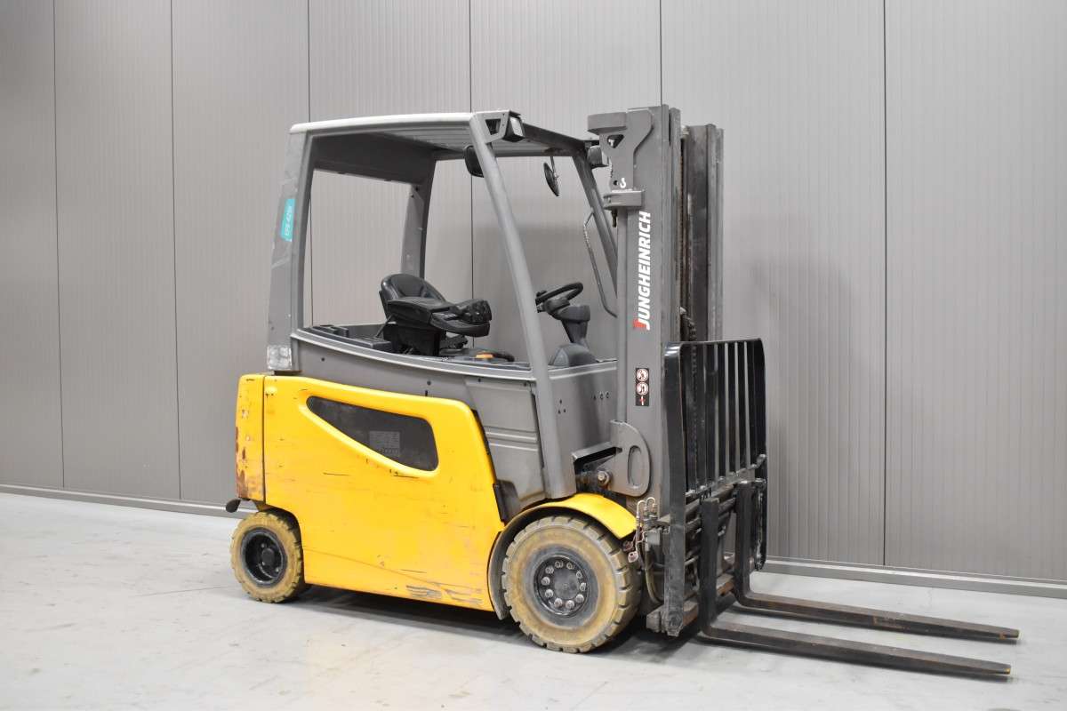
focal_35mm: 36
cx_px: 534
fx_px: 1067
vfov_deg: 36.9
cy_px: 356
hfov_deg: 53.1
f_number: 5
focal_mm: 24
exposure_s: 1/30
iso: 1600
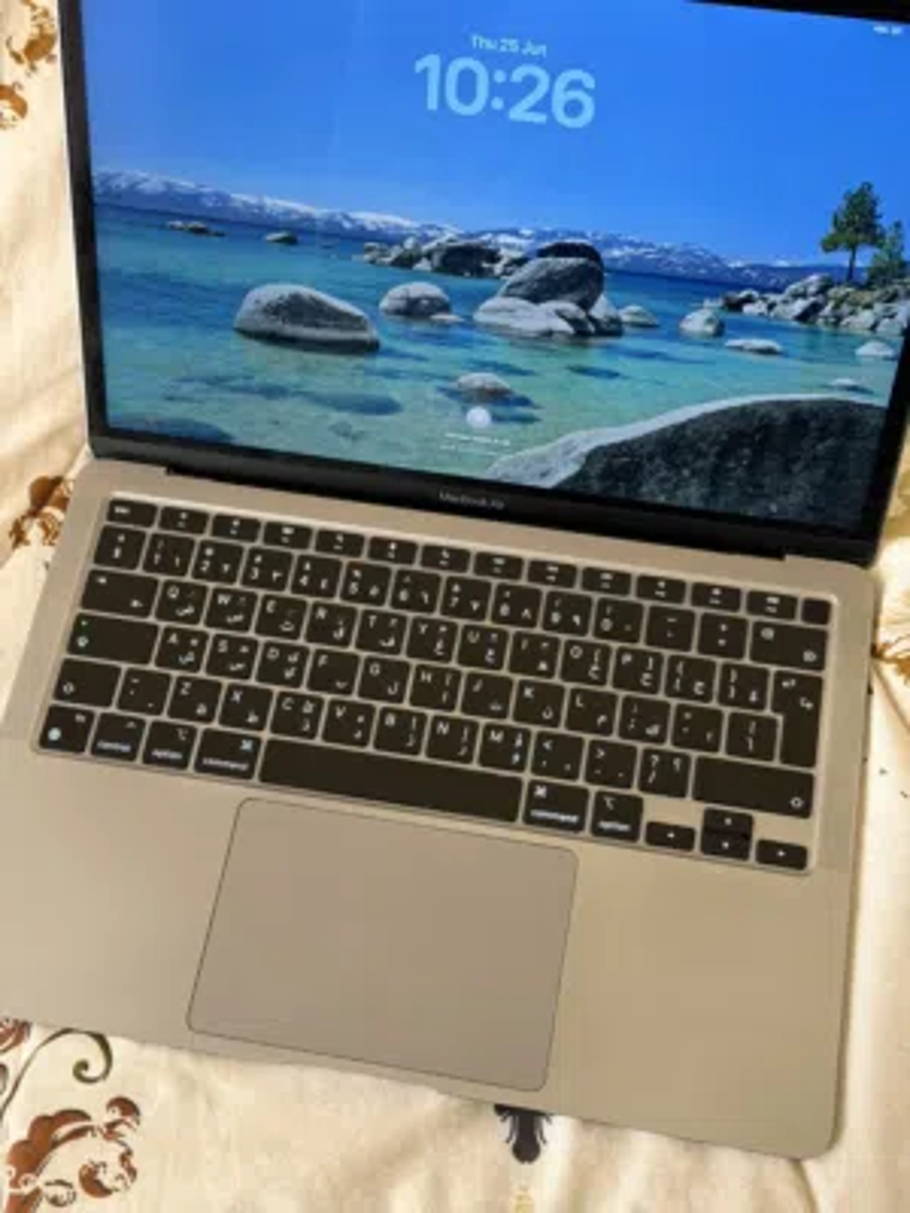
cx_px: 455
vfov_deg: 39.7
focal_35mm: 48
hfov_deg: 30.3
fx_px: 1682
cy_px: 606
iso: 320
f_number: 1.78
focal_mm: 6.76
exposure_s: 1/40
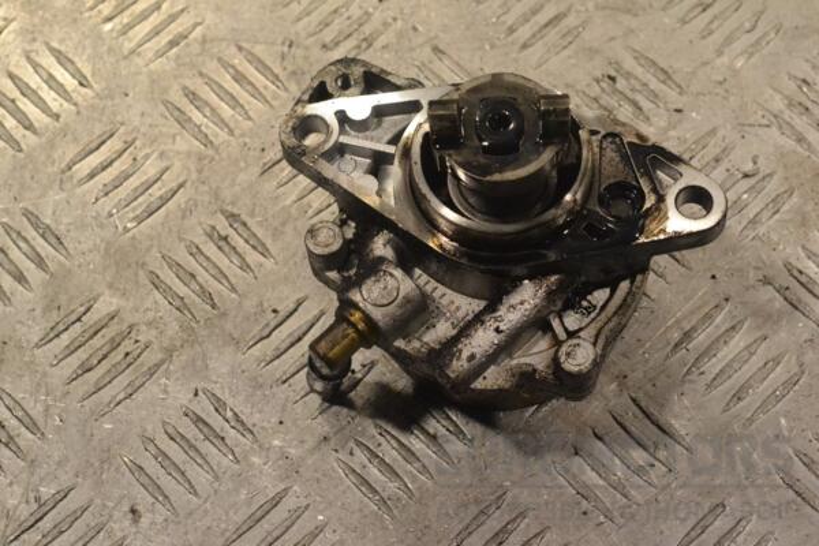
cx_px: 410
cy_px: 273
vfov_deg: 16.6
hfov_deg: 24.6
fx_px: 1877
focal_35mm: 82
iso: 3200
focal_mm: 55
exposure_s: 1/400
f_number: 10
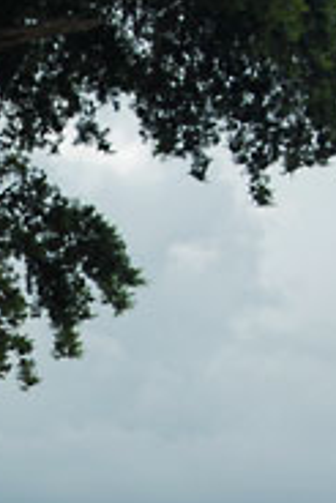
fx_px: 2264
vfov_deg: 12.5
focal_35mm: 162
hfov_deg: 8.3
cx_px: -173
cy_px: 508
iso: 100
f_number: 4
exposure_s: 1/180
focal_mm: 32
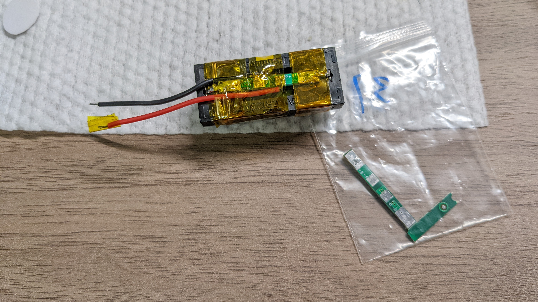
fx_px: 428
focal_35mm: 30
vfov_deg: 38.9
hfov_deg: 64.3
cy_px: 129
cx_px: 271
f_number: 1.73
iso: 111
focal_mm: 4.38
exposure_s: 1/89.9
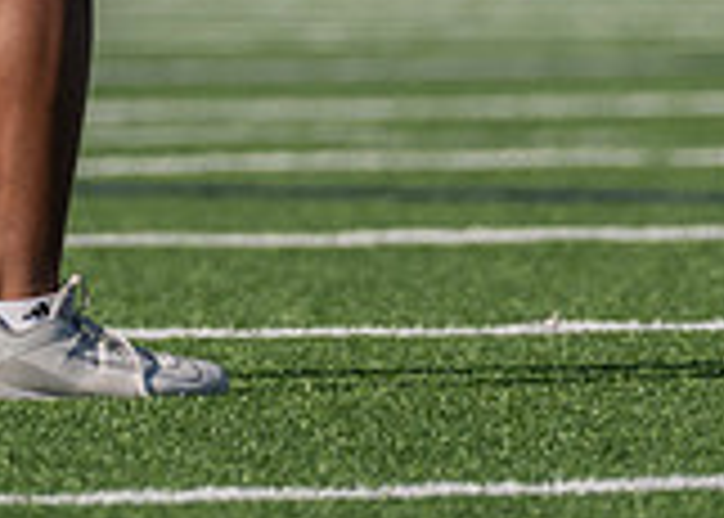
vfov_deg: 1.3
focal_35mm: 1082
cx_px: -59
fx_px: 22248
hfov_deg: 1.9
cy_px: -450
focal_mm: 200
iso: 100
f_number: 2.8
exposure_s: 1/2500
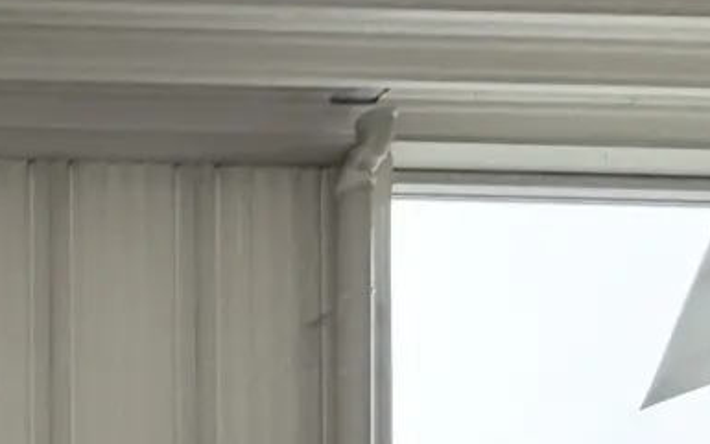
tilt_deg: -0.8
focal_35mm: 74
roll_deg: +1.4
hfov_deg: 16.8
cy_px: 1109
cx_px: -848
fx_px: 1433
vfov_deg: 12.8
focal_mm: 2.22
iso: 125
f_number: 2.2
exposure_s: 1/121
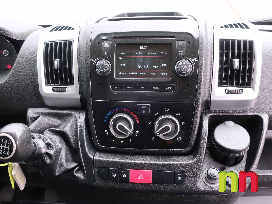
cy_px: 102
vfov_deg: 56.8
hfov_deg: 71.6
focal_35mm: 24
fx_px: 189
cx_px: 136
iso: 80
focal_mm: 6.86
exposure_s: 1/3200
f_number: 1.8
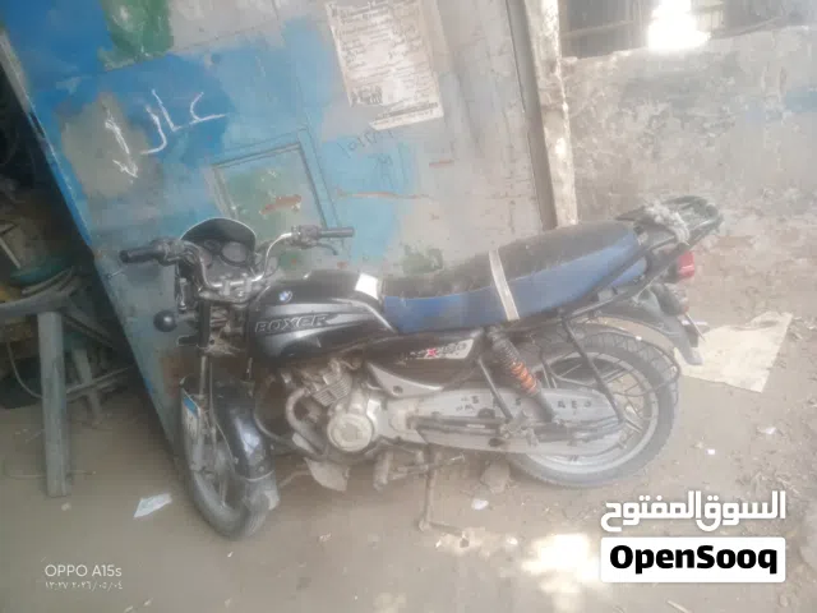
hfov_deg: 63.4
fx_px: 661
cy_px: 306
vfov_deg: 49.7
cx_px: 408
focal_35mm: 28
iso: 161
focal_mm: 3.37
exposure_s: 1/100
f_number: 2.2
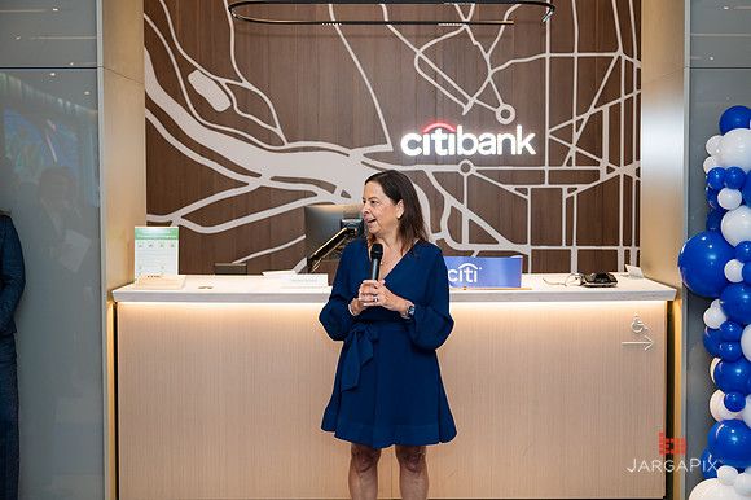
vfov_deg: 29.1
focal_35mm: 46
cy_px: 238
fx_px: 963
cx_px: 394
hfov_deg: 42.6
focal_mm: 44
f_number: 3.2
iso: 400
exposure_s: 1/160
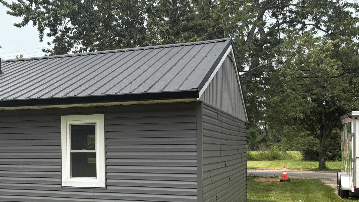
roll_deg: +0.8
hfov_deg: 35.7
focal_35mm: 55
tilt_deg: +0.6
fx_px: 524
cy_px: 141
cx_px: 41
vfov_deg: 21.7
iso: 50
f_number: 1.6
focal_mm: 5.96
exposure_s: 1/2283
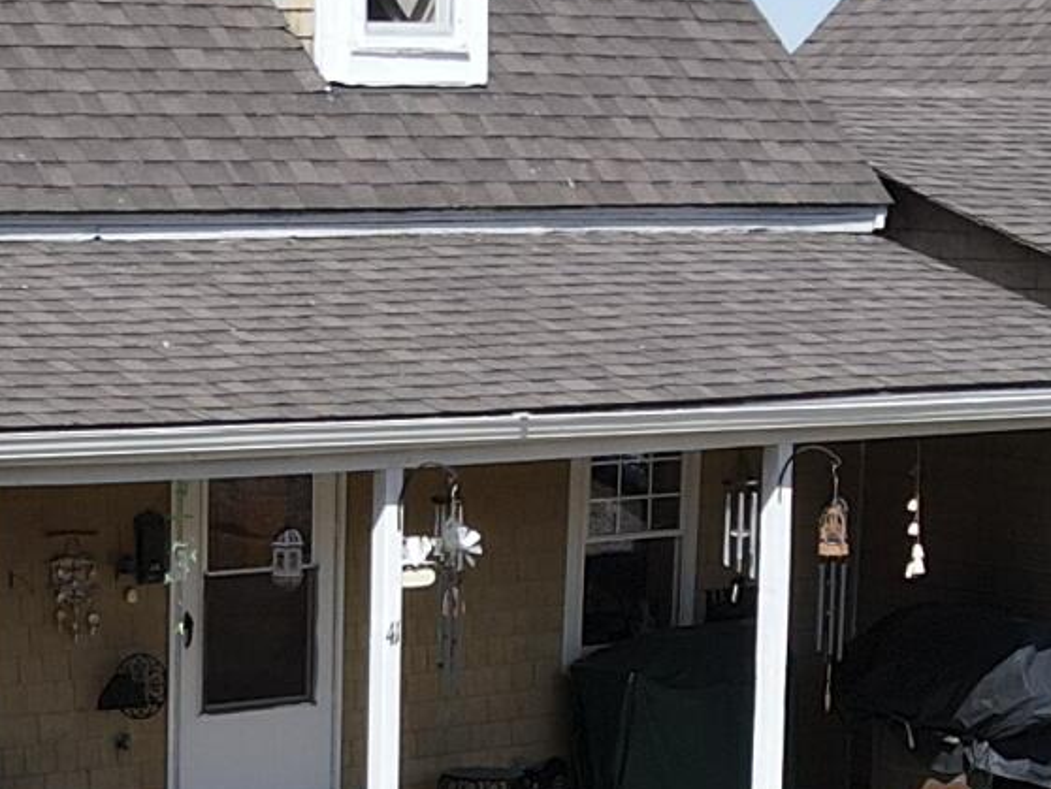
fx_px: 3918
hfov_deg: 15.1
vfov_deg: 11.3
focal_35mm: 129
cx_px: 126
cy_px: 945
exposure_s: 1/725
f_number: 2.8
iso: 100
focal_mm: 4.5
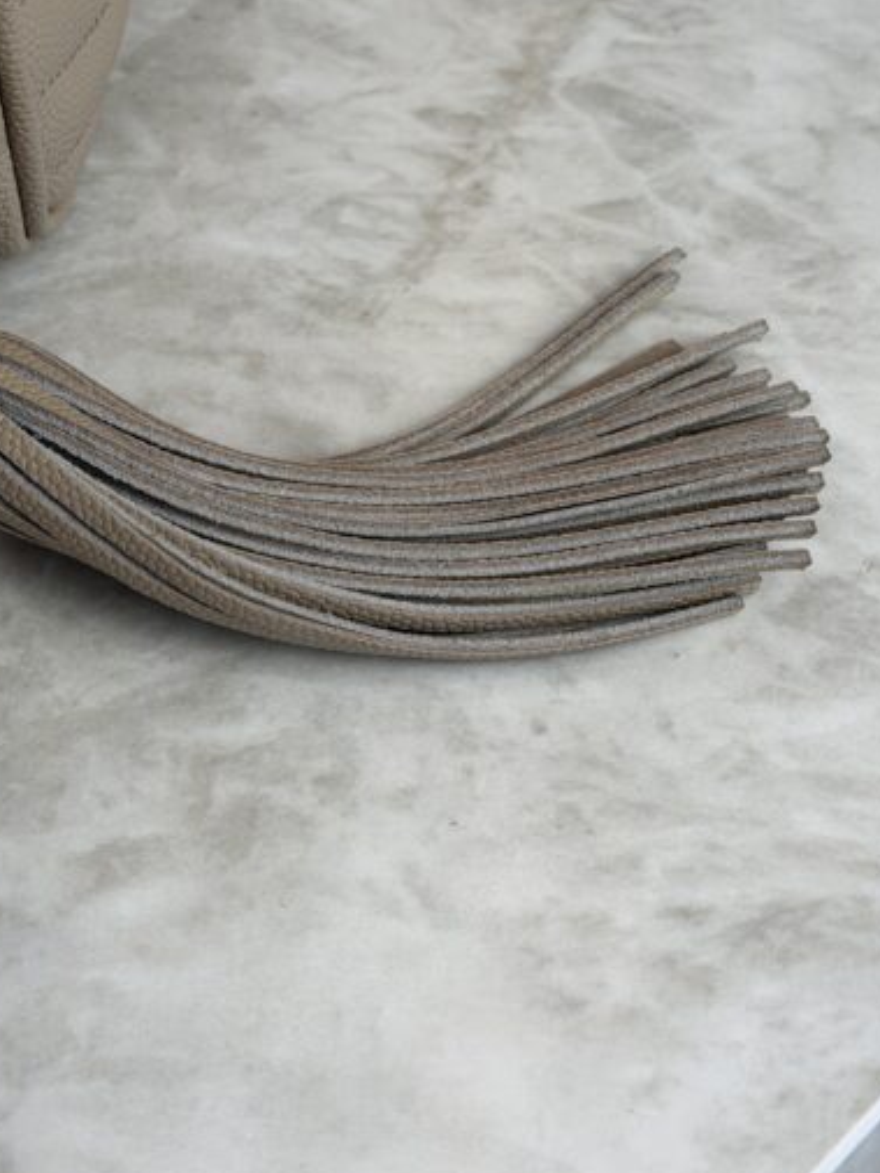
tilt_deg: -45.1
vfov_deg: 25.3
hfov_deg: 19.3
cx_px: 216
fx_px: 2575
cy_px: 279
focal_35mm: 76
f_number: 1.78
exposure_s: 1/158
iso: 50
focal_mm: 6.76
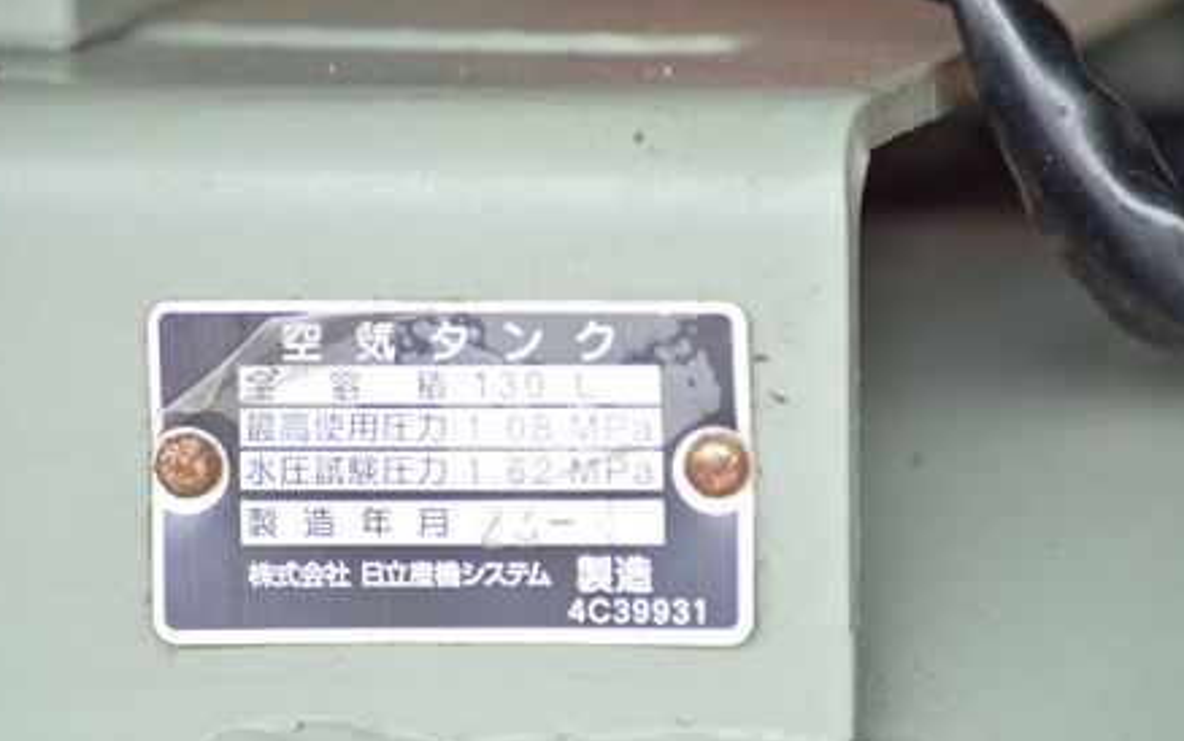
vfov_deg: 2.8
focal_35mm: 471
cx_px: 595
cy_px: 427
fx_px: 15202
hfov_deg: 4.5
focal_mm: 270
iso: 1250
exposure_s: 1/320
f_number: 6.3
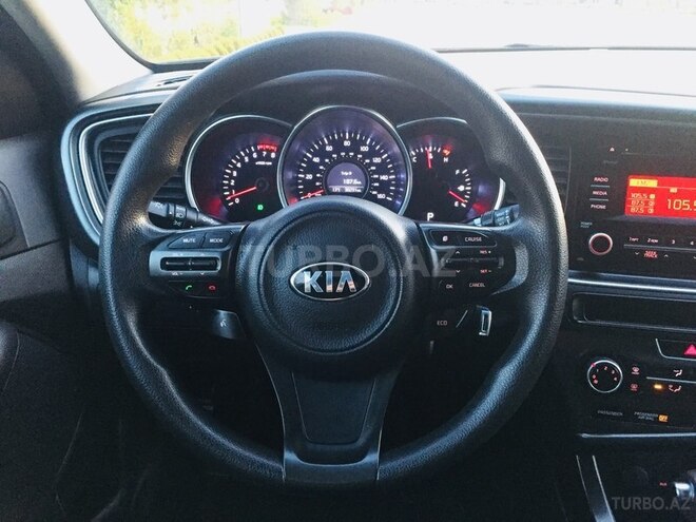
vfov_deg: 48.2
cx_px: 348
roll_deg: +0.2
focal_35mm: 29
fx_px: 583
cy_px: 261
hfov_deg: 61.7
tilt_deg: -23.3
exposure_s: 1/25
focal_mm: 4.15
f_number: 2.2
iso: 320
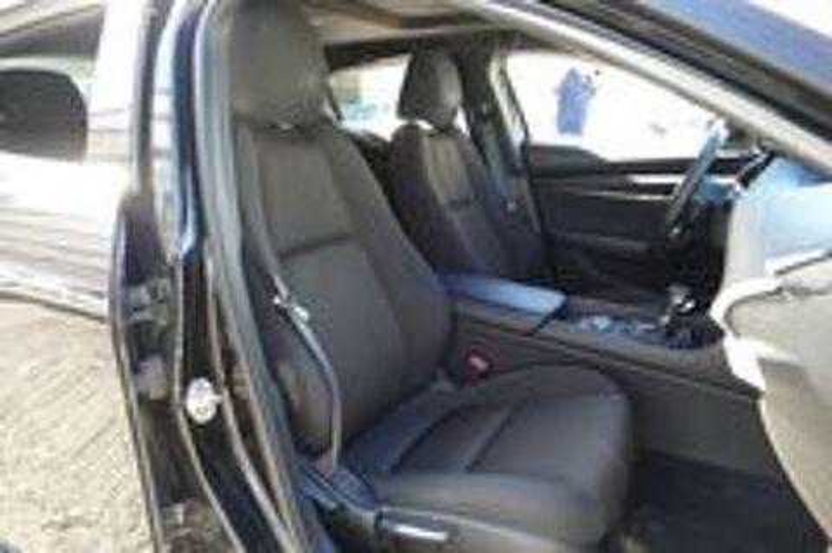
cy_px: 276
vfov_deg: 51.2
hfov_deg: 71.6
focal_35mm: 25
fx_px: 577
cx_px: 416
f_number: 2.8
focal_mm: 9.12
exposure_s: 1/60
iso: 200
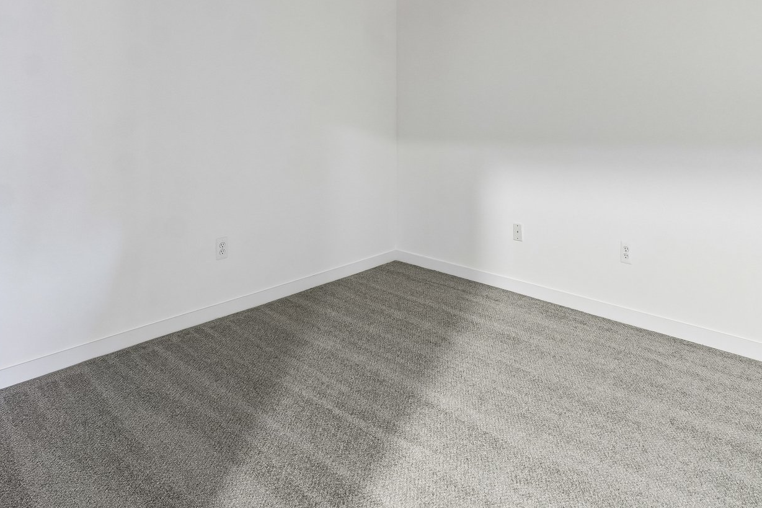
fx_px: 529
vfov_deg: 48.4
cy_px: 101
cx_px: 449
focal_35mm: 25
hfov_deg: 70.9
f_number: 8
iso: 400
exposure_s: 1/2
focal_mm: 10
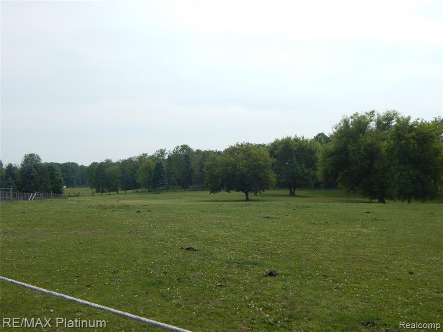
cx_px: 222
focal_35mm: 31
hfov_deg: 58.4
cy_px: 166
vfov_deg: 45.4
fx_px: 397
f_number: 6.5
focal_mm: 5.6
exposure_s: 1/500
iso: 125
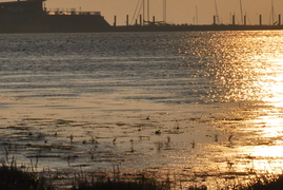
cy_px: -6
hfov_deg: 8.4
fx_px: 1932
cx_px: 229
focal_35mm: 245
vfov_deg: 5.6
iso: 100
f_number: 22
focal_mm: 55
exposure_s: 1/320
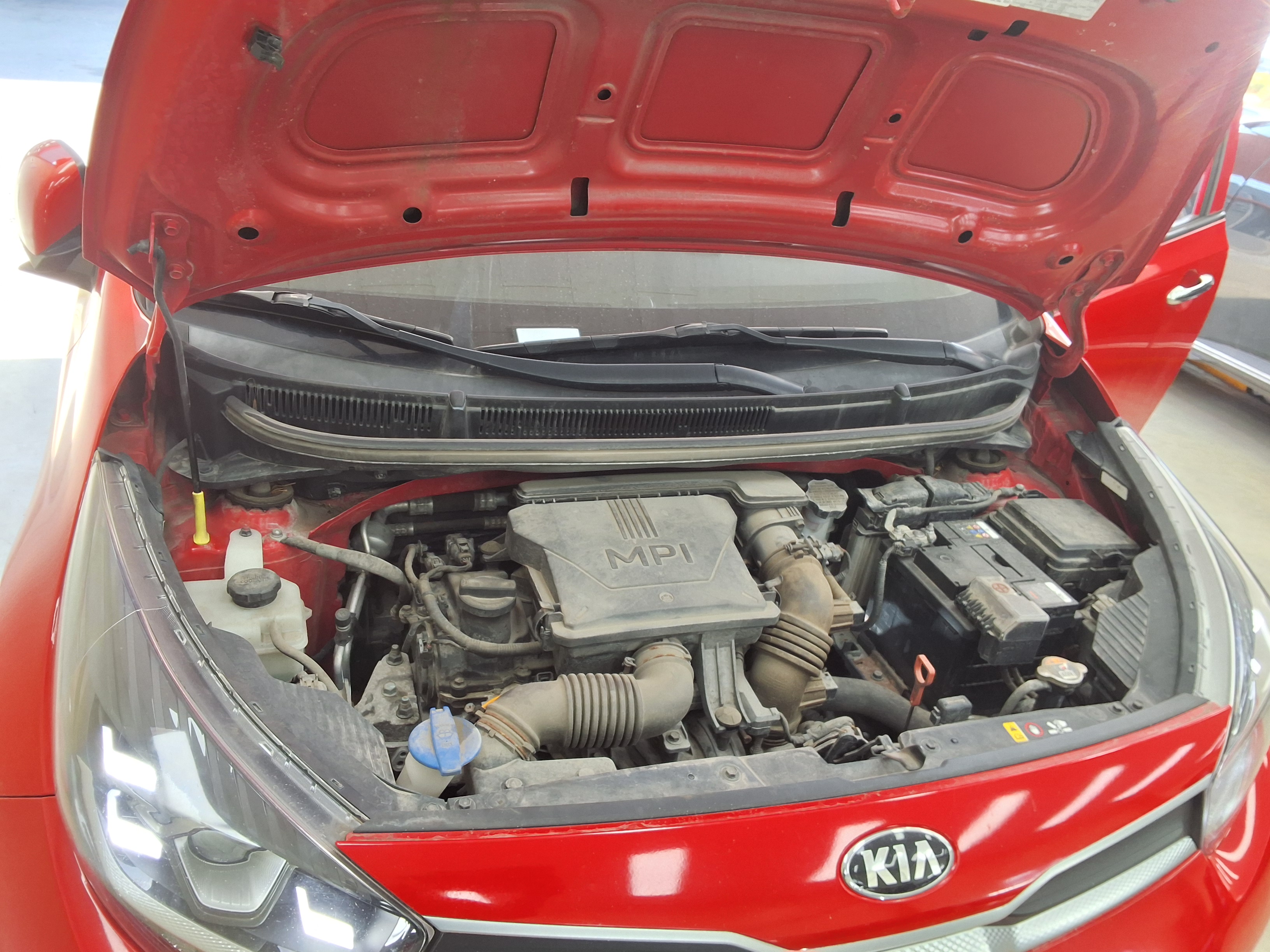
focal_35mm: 28
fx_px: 1027
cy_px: 476
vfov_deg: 49.7
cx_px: 635
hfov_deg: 63.4
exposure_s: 1/60
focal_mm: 2.91
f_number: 1.9
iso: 40
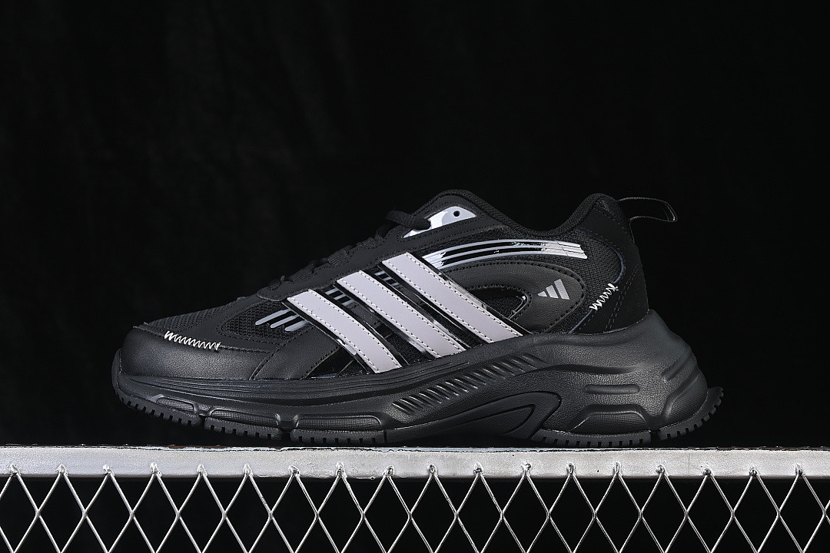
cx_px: 415
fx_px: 1729
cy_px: 276
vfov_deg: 18.2
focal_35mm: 75
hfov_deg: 27.0
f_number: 6.3
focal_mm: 50
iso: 160
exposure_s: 1/60
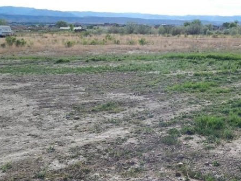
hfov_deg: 37.8
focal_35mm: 50
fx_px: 348
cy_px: 94
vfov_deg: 29.1
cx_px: 158
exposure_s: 1/800
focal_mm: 6.1
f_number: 3.3
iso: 125
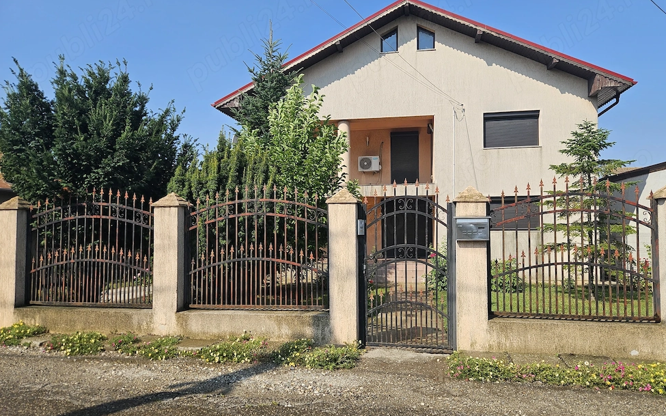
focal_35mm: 25
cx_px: 339
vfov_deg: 49.2
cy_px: 216
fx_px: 454
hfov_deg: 72.6
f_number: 1.8
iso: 25
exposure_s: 1/1775
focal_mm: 5.4
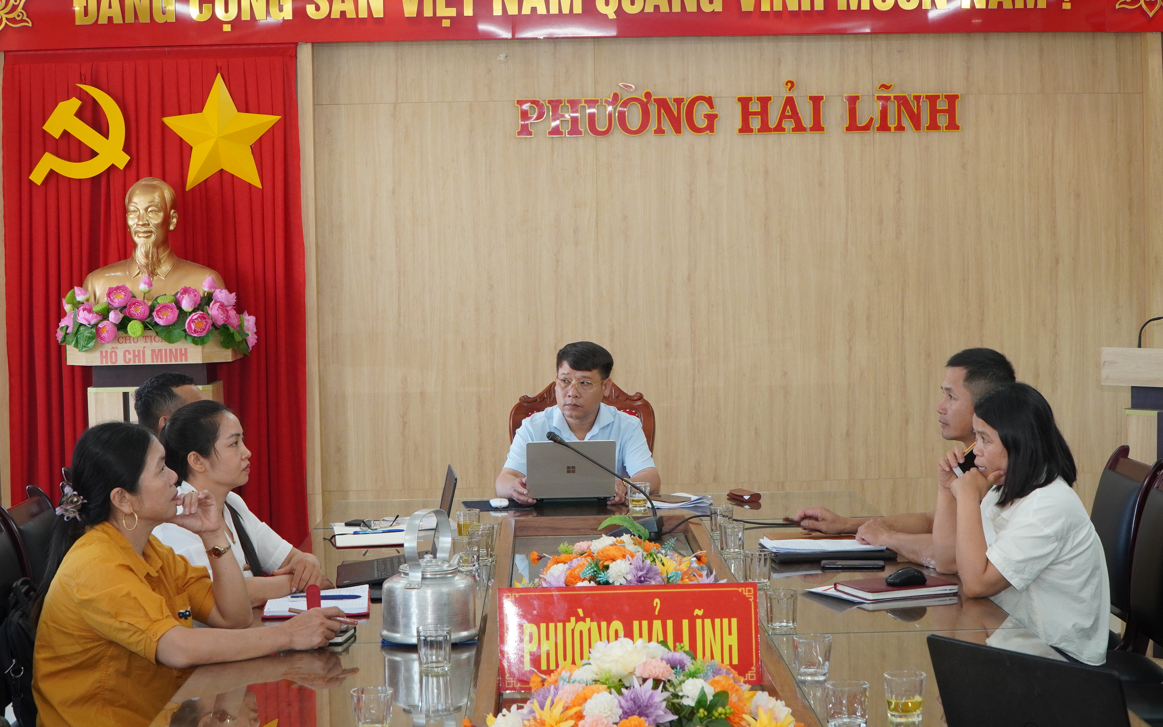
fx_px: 1823
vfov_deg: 22.5
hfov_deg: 35.4
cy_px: 340
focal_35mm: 58
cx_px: 590
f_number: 9
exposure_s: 1/60
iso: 1250
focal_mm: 37
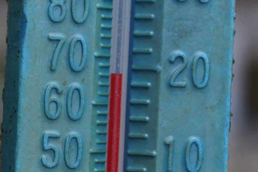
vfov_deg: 12.2
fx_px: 806
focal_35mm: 112
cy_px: 86
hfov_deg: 18.2
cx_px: 129
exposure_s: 1/125
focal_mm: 75
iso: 500
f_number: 5.6
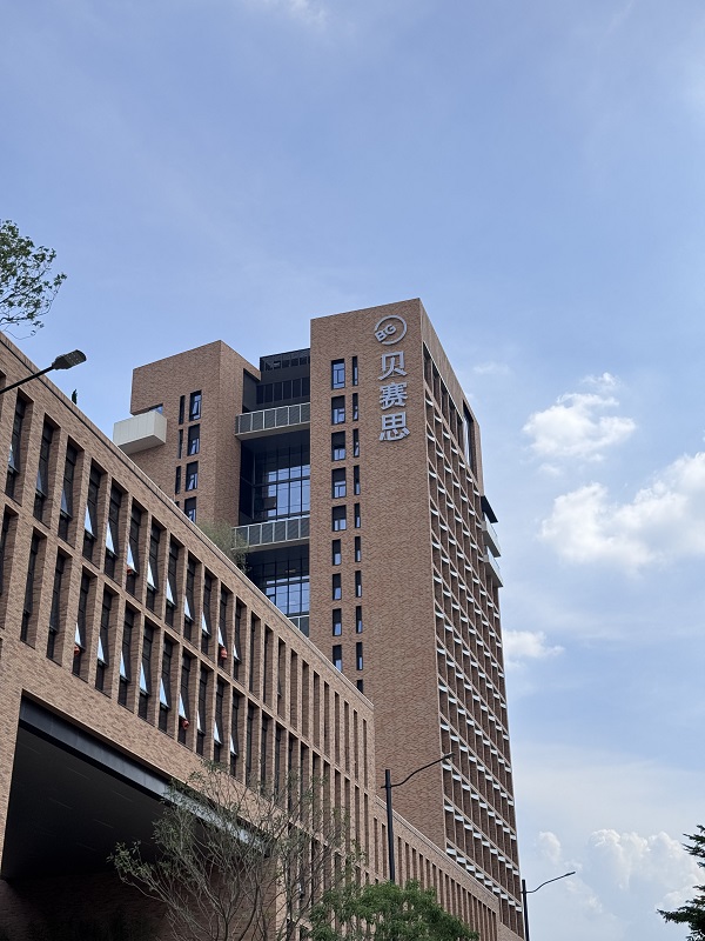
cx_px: 352
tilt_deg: +28.3
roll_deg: +0.5
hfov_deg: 30.3
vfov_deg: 39.7
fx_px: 1303
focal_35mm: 48
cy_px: 470
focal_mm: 6.76
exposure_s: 1/4975
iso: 64
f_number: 1.78
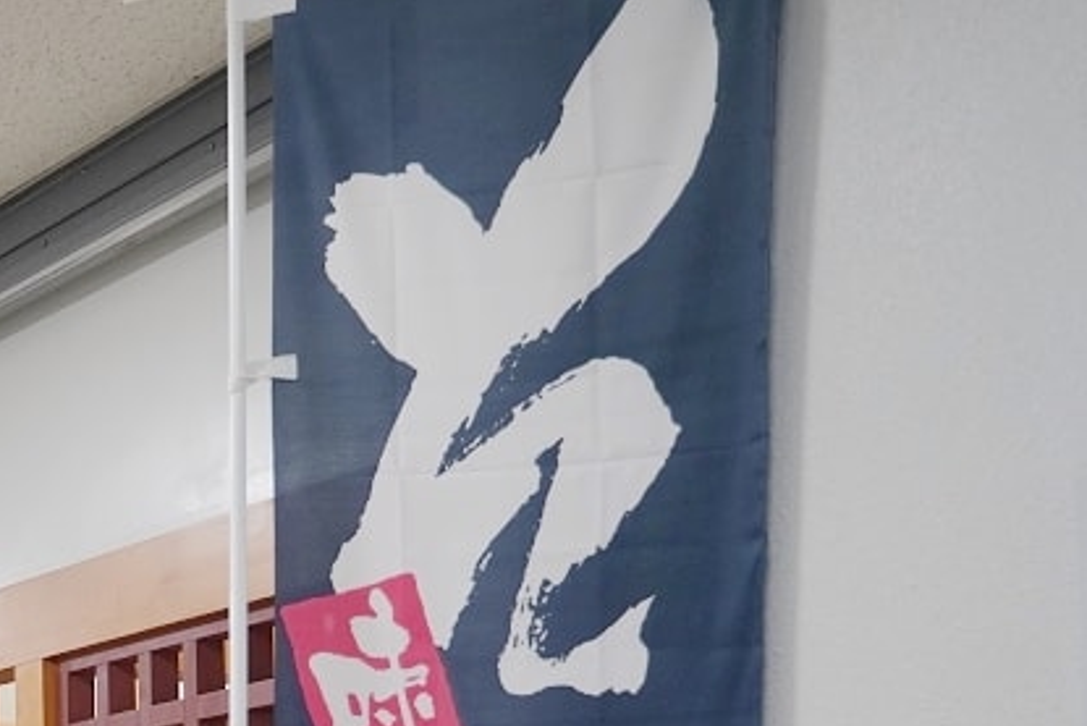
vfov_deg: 16.2
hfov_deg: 21.8
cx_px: -443
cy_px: 878
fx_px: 2446
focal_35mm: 81
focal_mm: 28
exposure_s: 1/160
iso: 1600
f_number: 3.2
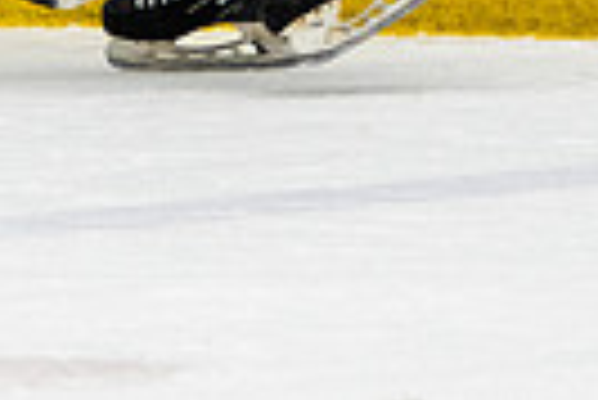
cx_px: 122
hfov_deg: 1.5
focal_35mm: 1367
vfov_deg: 1.0
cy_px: -671
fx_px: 22732
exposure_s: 1/640
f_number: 2.8
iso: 1250
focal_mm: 155
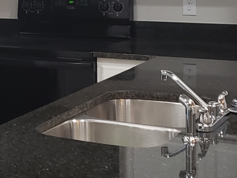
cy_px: 1
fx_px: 698
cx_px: -33
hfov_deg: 18.4
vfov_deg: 14.3
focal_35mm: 102
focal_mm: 4.3
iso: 250
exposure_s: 1/60
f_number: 1.5
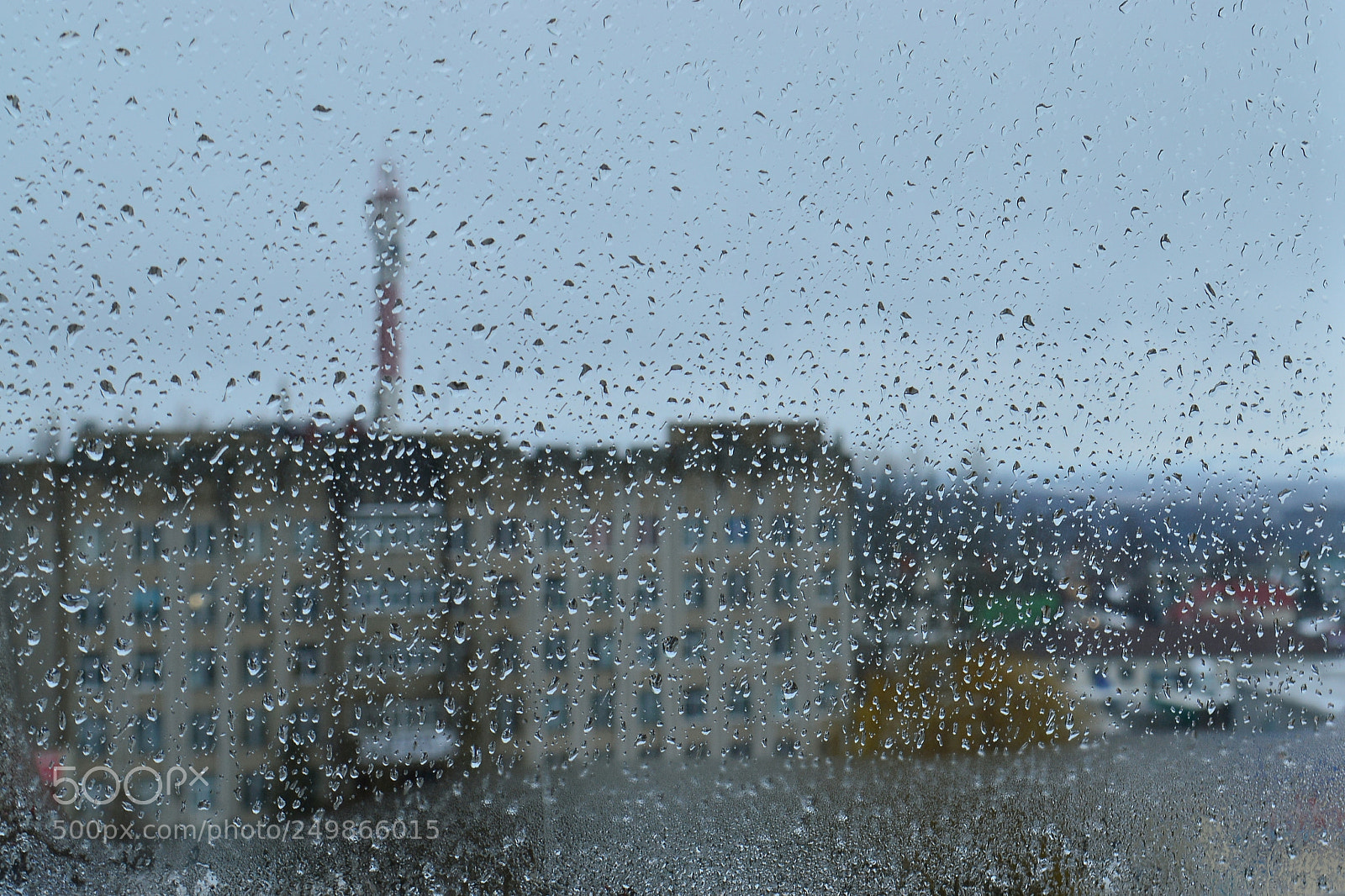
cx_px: 672
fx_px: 3081
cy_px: 448
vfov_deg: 16.5
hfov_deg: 24.6
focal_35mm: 82
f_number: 11
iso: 200
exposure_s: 1/40
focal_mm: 55
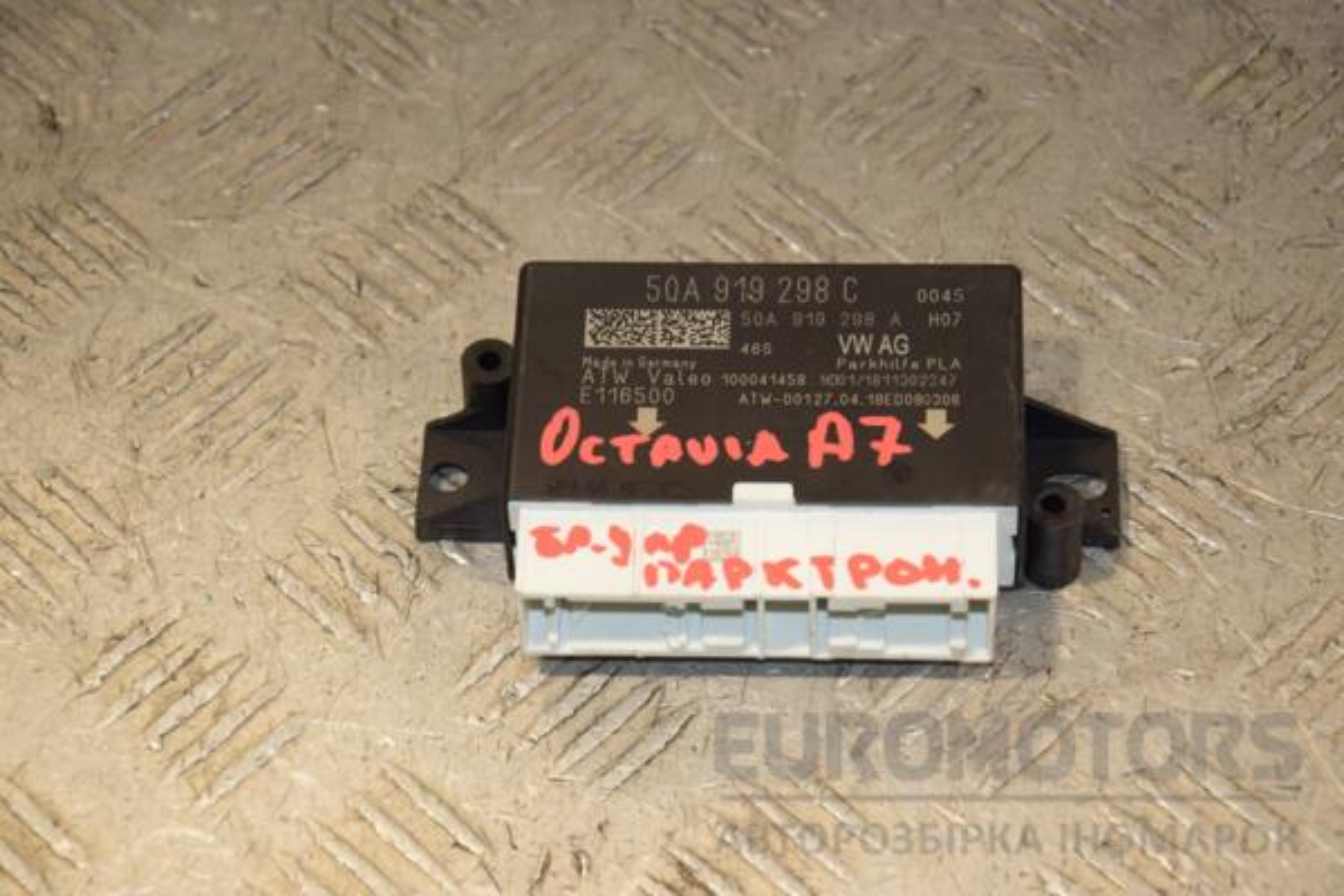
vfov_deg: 11.4
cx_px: 672
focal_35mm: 120
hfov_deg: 17.1
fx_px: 4480
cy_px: 448
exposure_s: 1/200
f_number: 7.1
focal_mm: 80
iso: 800
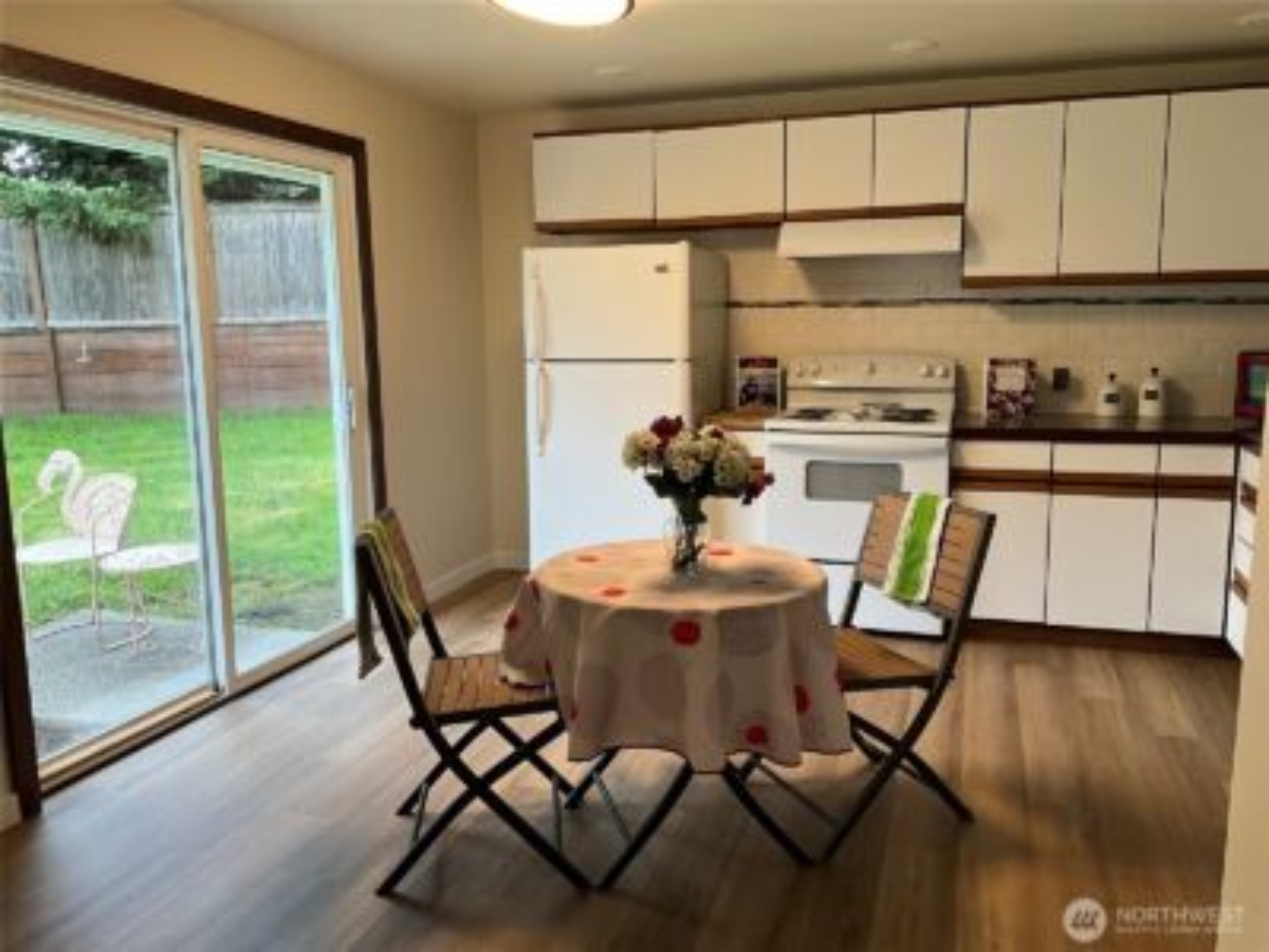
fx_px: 1063
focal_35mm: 29
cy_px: 476
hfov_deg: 61.7
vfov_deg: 48.2
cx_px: 634
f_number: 1.8
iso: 50
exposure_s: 1/120
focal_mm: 3
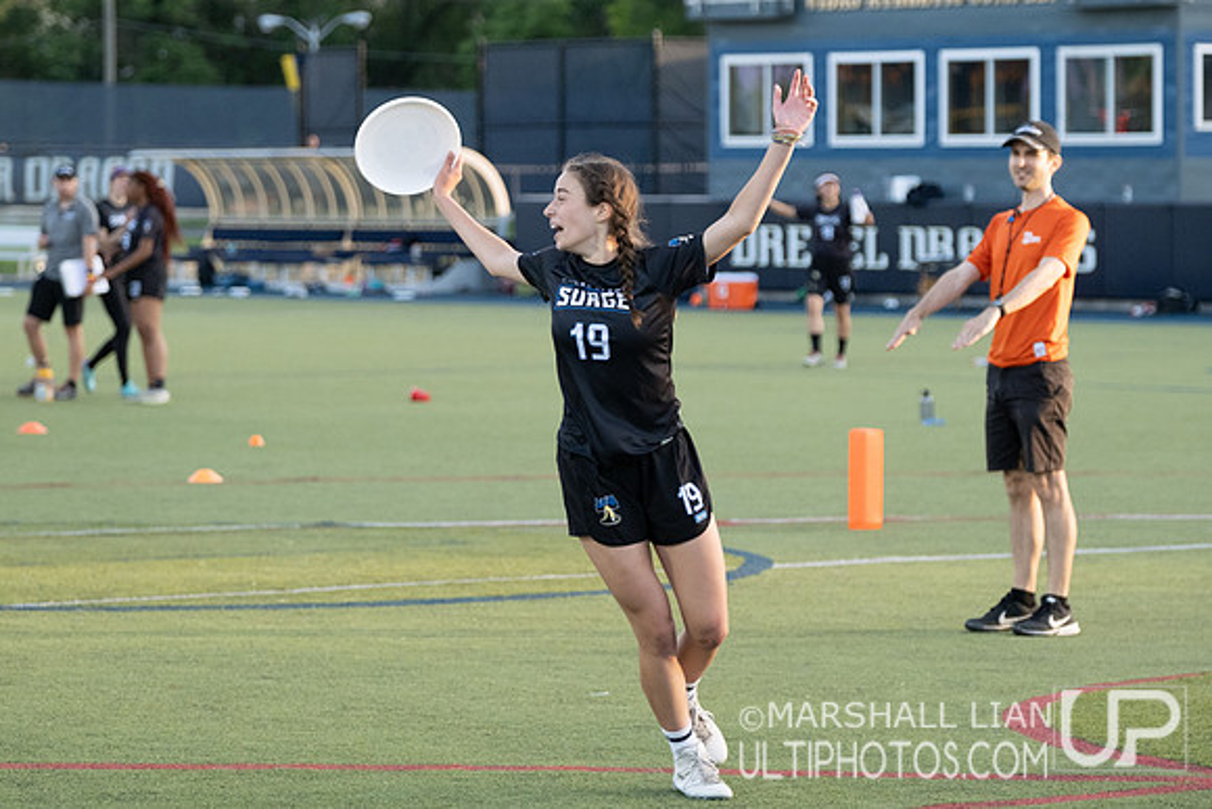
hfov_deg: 13.3
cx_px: 577
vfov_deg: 8.9
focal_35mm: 155
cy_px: 291
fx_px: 5216
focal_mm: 80.4
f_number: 2.8
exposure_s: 1/1250
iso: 640
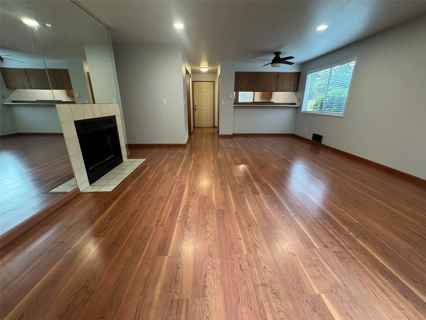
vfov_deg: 85.7
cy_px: 160
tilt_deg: -18.7
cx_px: 213
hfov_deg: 102.1
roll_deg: -0.1
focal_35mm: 14
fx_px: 172
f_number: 2.2
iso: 320
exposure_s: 1/120
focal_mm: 2.22
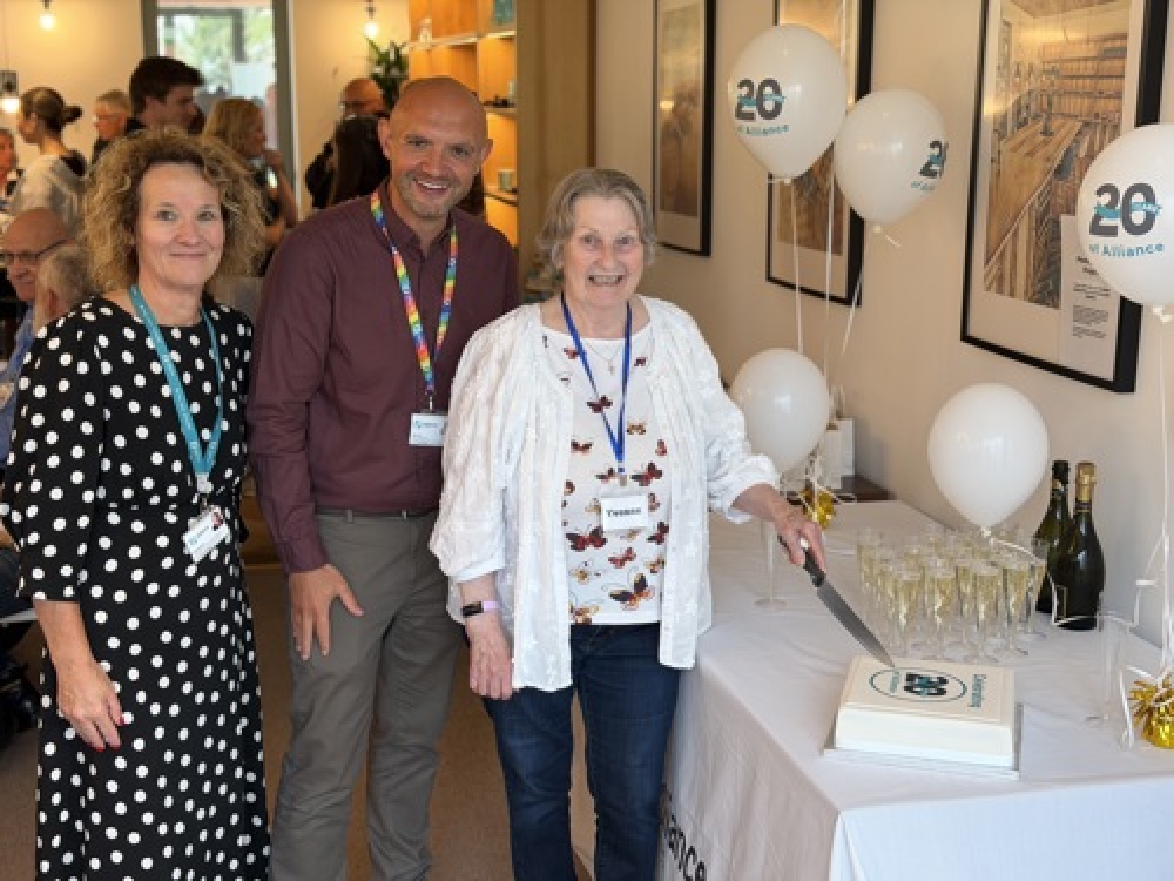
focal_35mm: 48
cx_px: 587
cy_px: 440
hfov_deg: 39.7
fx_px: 1628
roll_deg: -0.9
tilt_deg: -11.8
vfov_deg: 30.3
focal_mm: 6.76
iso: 80
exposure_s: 1/85
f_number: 1.78
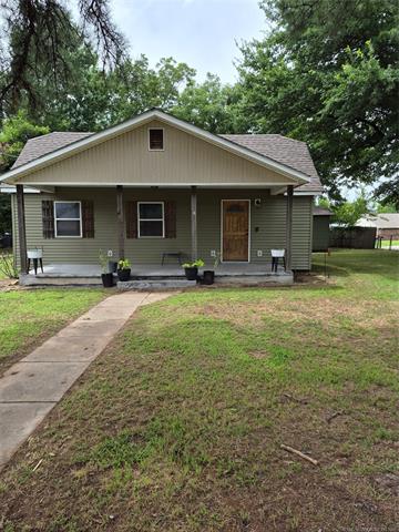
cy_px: 266
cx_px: 200
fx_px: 353
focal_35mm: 23
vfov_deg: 73.9
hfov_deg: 58.9
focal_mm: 5.4
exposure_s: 1/3128
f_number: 1.8
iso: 80
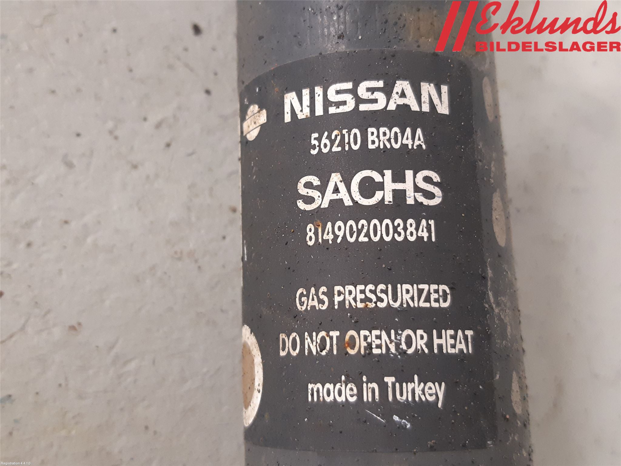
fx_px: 466
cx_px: 310
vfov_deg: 53.1
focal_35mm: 26
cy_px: 233
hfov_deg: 67.3
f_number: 1.7
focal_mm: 3.93
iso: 250
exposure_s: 1/25
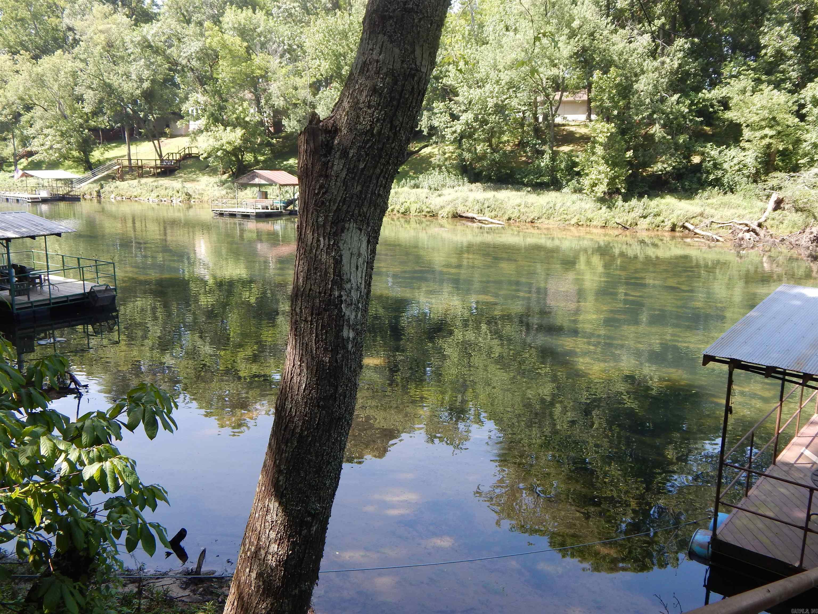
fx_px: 733
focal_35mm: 31
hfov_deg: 58.4
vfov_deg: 45.4
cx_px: 409
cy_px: 307
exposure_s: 1/200
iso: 125
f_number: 3.2
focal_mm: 5.6
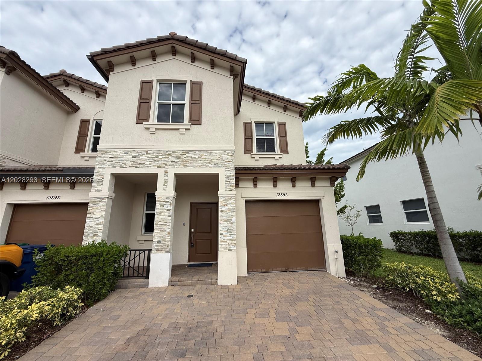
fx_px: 195
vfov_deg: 85.7
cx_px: 241
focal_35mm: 14
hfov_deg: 102.1
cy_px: 180
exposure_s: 1/1848
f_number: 2.2
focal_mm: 2.22
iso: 50
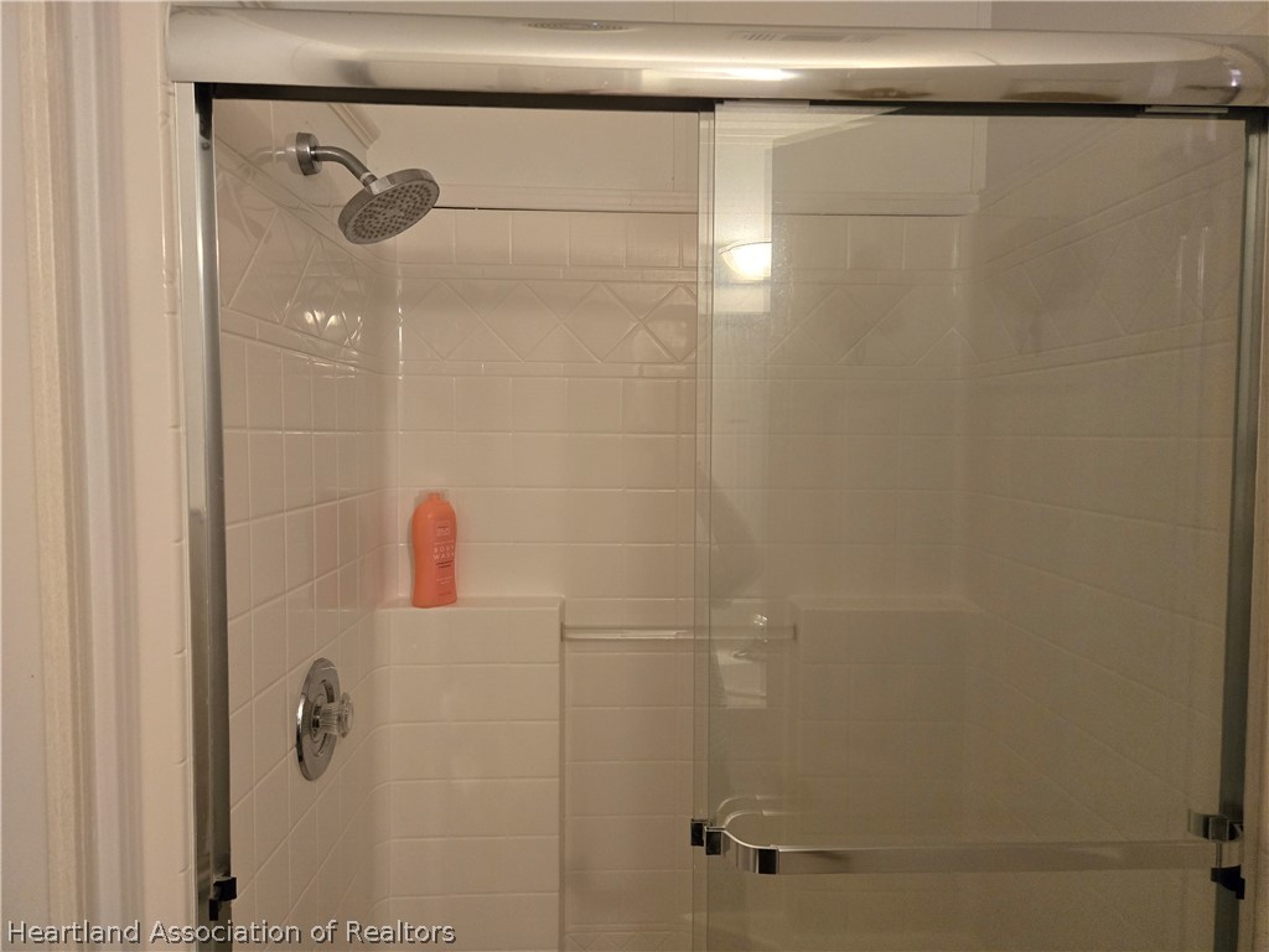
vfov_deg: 58.9
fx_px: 843
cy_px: 476
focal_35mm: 23
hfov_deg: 73.9
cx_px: 634
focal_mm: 5.4
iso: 1000
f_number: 1.8
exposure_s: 1/120
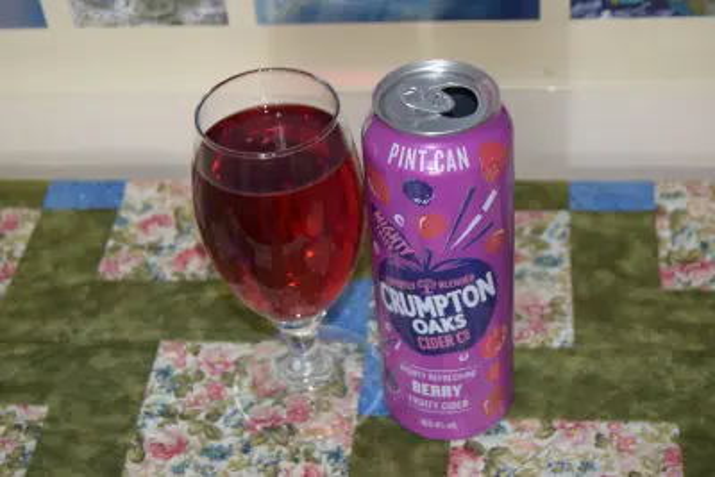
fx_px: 1371
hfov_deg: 29.2
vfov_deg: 19.7
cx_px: 358
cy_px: 238
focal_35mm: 69
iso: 800
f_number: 5.3
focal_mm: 46
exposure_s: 1/60
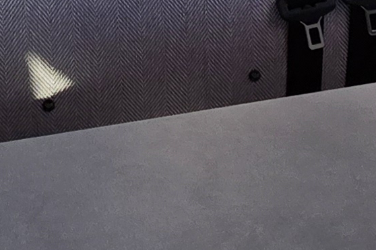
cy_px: -405
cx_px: -67
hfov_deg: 19.8
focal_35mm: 97
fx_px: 1013
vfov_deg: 11.1
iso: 50
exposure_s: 1/180
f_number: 2.2
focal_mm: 2.2
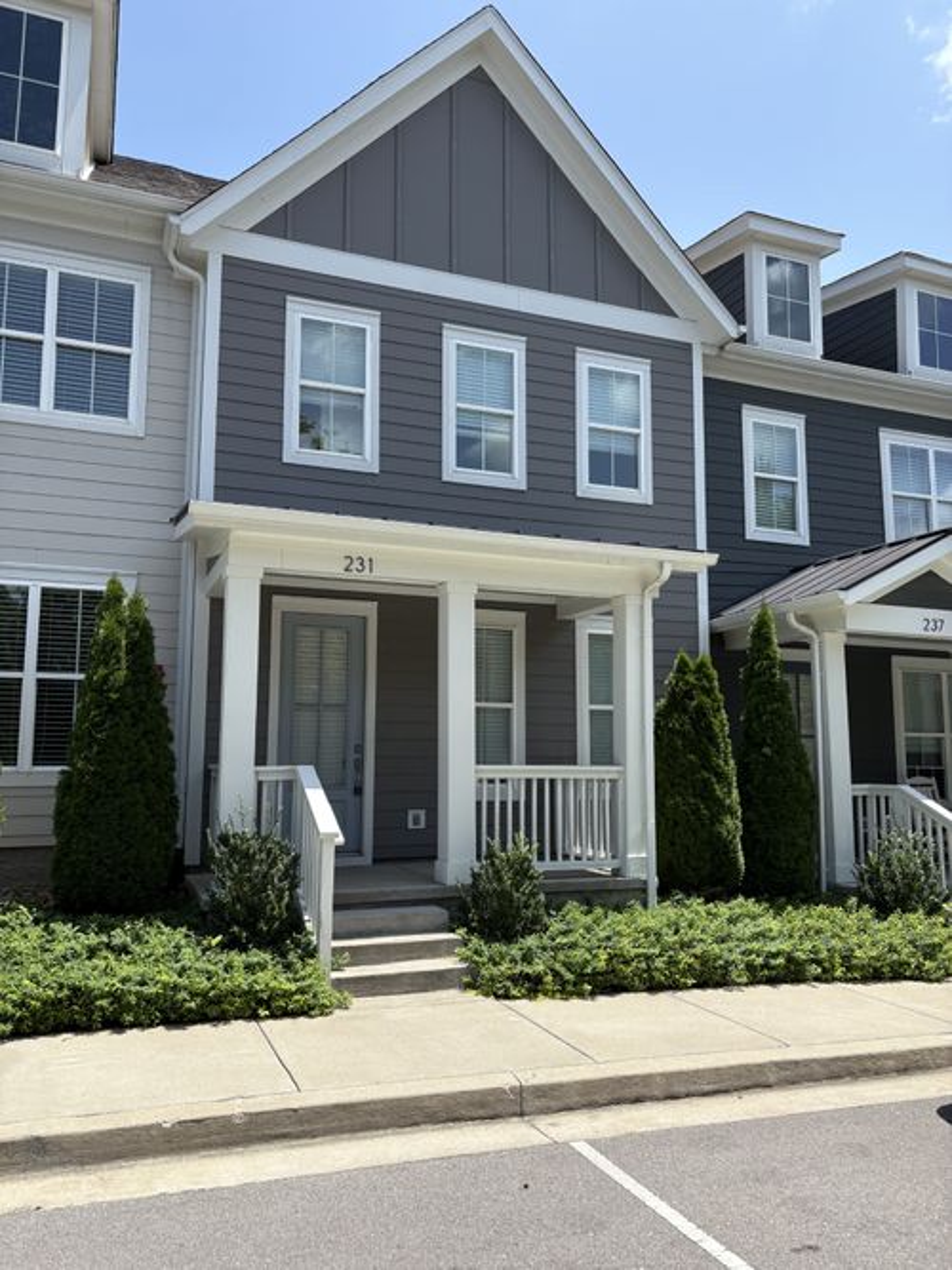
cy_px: 635
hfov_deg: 53.0
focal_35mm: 26
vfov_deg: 67.3
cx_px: 476
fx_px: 954
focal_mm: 5.96
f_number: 1.6
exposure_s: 1/2451
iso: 50
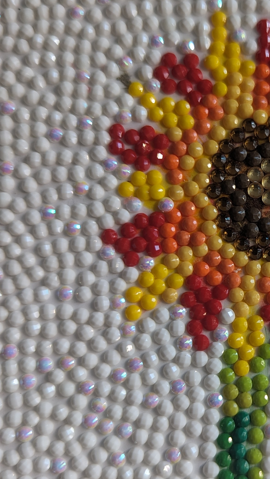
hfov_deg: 22.8
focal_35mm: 50
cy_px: 255
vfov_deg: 41.3
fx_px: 636
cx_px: 285
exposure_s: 1/80.3
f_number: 1.85
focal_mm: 6.81
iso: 40
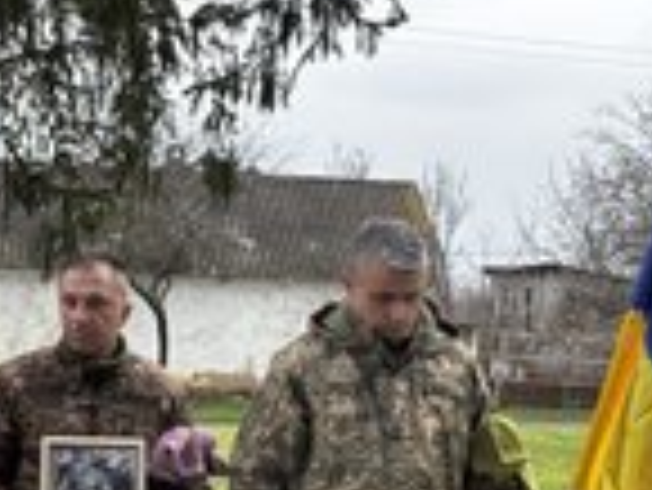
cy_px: 459
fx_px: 2696
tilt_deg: -3.4
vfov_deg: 10.3
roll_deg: -3.5
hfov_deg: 13.6
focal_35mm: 143
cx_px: -13
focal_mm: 5.96
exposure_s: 1/481
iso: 32
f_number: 1.6
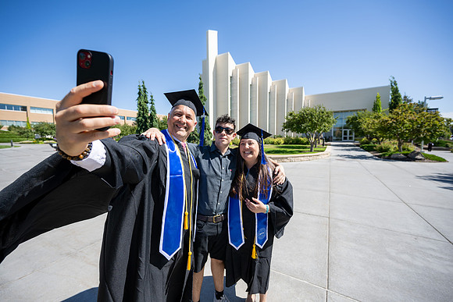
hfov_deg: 104.2
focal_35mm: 14
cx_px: 226
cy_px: 151
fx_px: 176
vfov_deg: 81.2
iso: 100
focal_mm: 14
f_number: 4
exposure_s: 1/1000
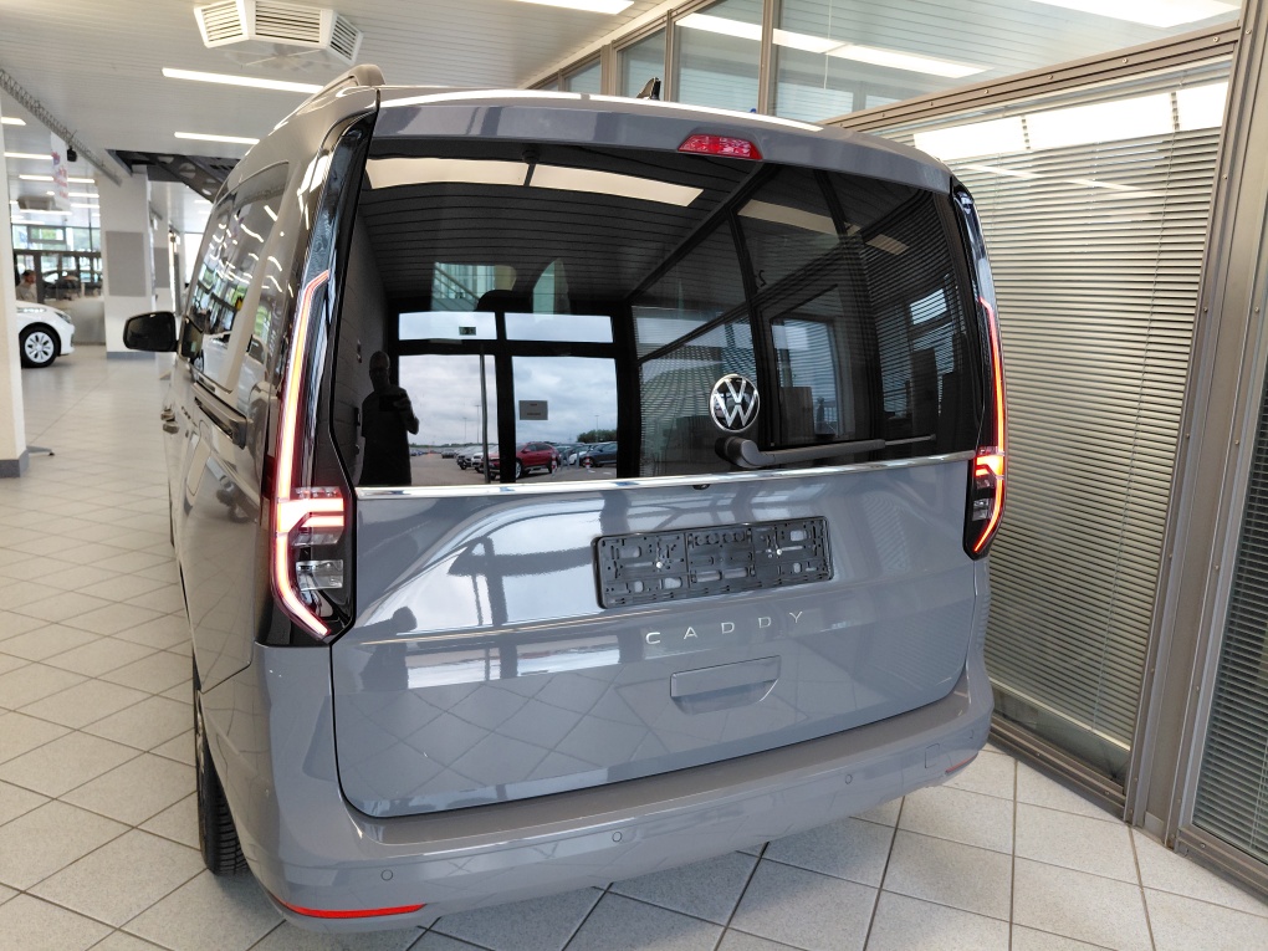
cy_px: 476
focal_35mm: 25
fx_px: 916
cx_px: 634
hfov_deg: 69.4
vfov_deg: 54.9
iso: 100
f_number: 1.8
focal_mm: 4.69
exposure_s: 1/100
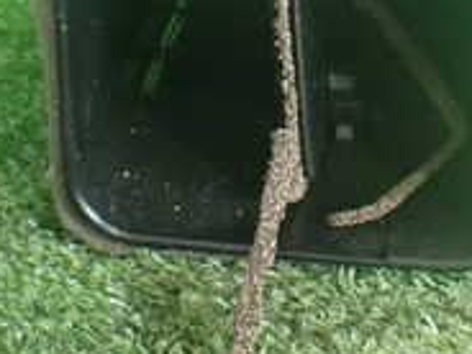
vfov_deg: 14.6
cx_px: 305
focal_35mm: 98
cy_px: -82
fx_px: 1336
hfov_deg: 20.0
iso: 800
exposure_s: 1/40
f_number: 2.3
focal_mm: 5.4
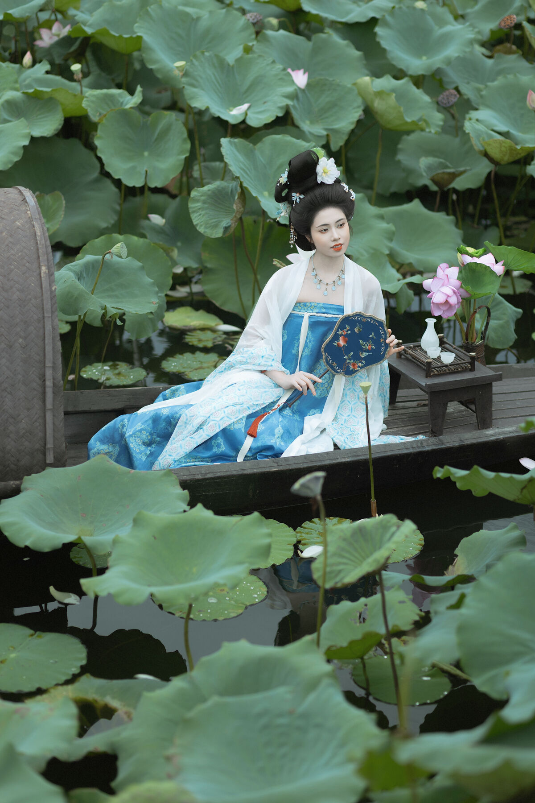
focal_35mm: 85
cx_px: 268
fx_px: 1895
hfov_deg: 16.1
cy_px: 402
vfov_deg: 23.9
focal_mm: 85
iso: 100
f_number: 2
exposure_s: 1/1250
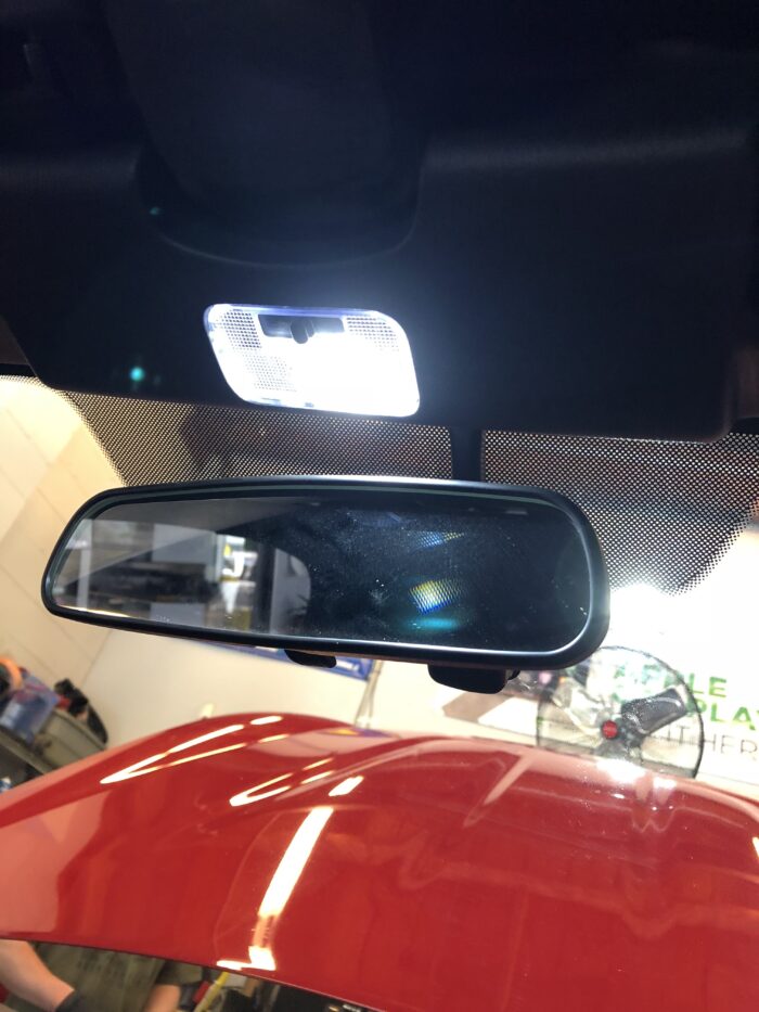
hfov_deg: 49.8
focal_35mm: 28
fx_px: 818
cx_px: 380
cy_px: 506
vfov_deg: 63.4
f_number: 1.8
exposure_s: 1/15
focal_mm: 3.99
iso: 50
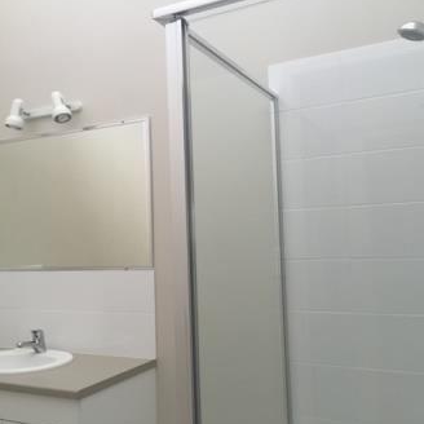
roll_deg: +0.4
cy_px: 212
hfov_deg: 47.2
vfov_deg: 47.2
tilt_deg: +2.4
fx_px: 485
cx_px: 217
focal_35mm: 35
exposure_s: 1/30
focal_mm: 4.15
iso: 32
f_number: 2.2
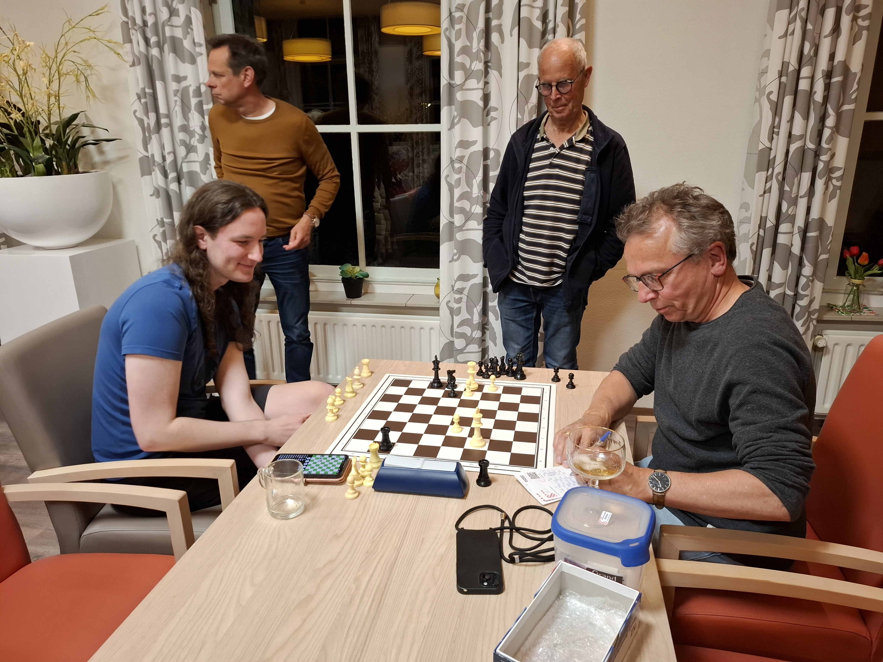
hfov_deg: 73.9
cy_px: 331
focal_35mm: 23
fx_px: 587
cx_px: 442
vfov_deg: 58.9
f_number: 1.8
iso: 250
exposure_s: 1/33
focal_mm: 5.54
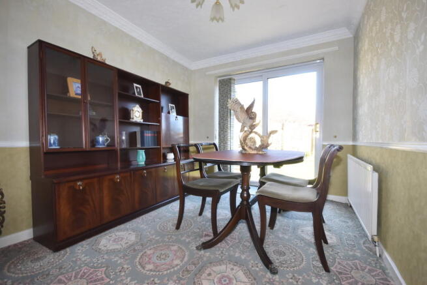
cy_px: 142
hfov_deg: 100.4
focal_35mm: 15
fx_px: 178
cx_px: 214
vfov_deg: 77.4
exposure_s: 1/250
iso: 720
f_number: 4
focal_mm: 10
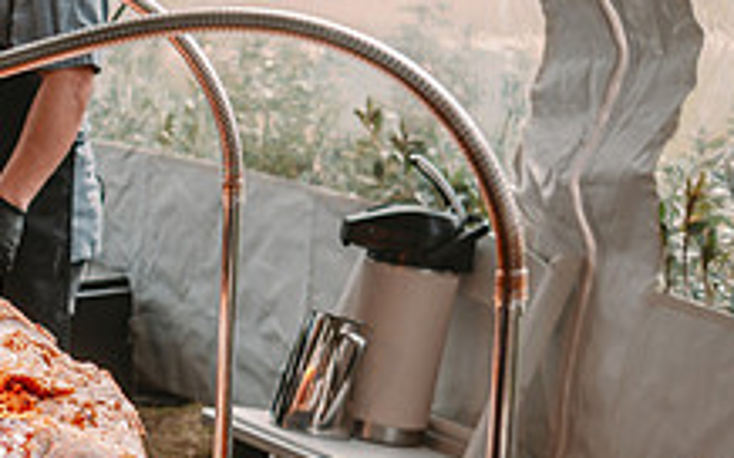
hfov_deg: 20.7
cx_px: -209
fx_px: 1839
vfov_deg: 14.2
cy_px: 323
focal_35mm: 92
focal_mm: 34
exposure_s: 1/500
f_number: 3.5
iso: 200
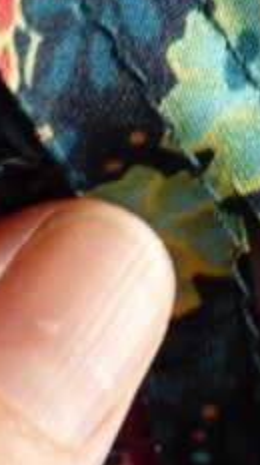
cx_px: 174
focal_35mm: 93
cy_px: 166
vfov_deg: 22.9
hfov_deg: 13.0
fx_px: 1143
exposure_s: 1/50
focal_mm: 5.5
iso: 800
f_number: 2.8
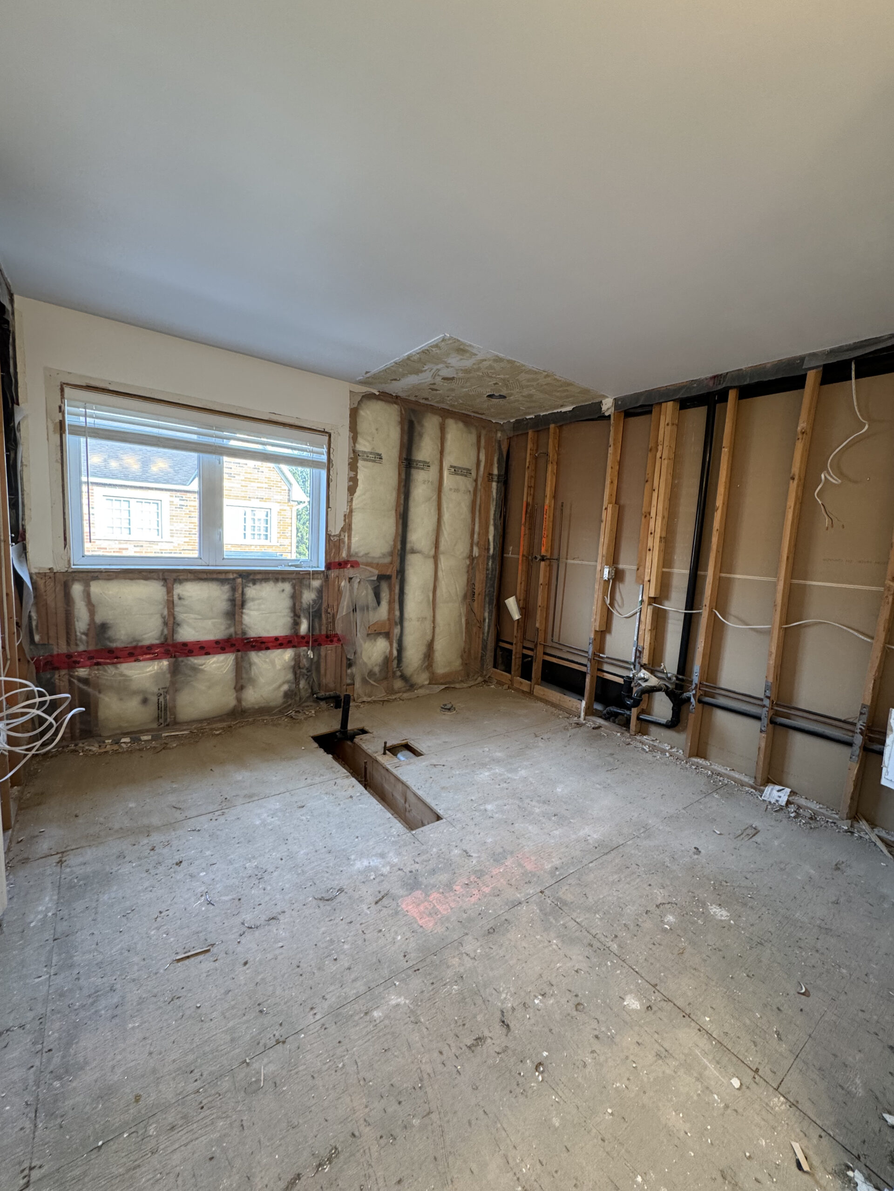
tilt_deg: -4.3
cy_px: 596
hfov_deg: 85.7
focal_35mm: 14
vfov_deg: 102.1
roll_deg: -4.6
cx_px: 447
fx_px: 482
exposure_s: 1/60
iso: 200
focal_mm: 2.22
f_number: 2.2
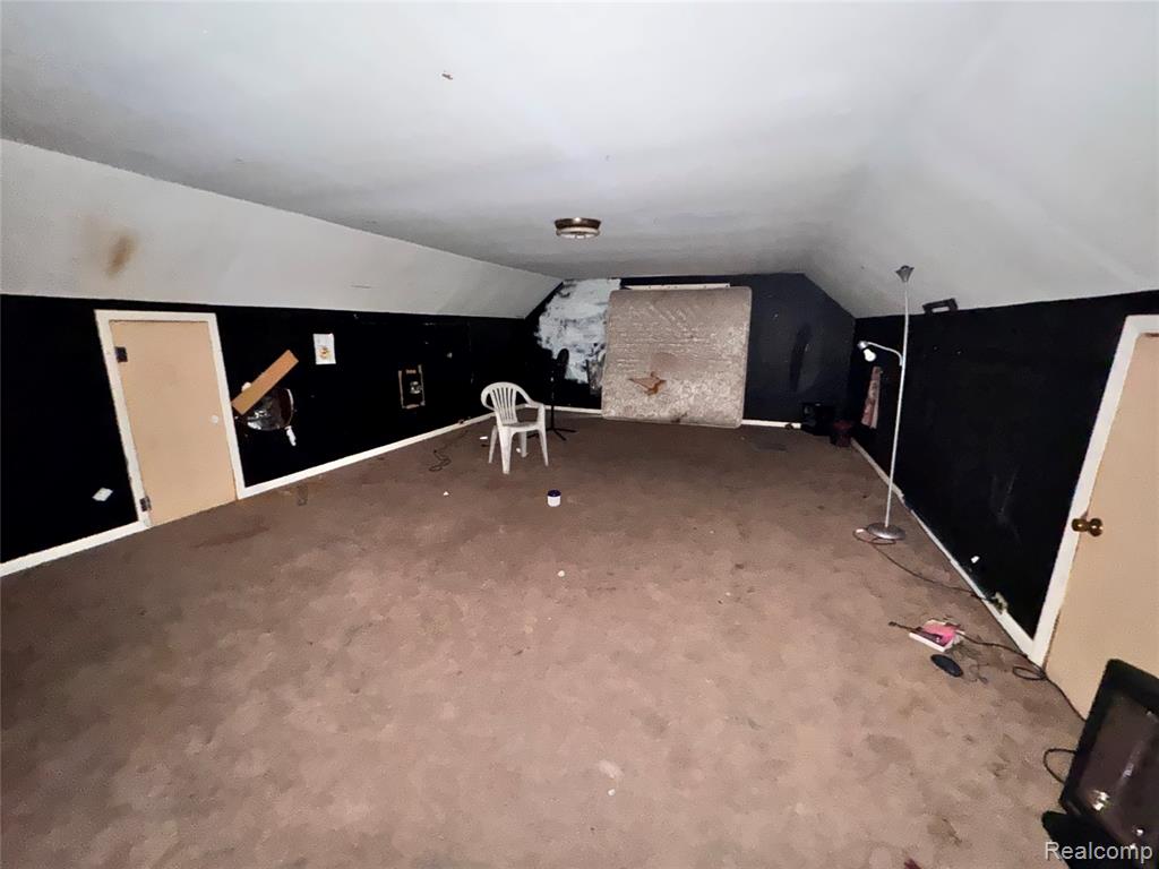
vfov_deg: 85.7
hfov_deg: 102.1
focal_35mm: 14
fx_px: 469
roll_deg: -0.9
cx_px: 580
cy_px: 434
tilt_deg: -13.7
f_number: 2.2
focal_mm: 2.22
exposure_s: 1/16
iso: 1600
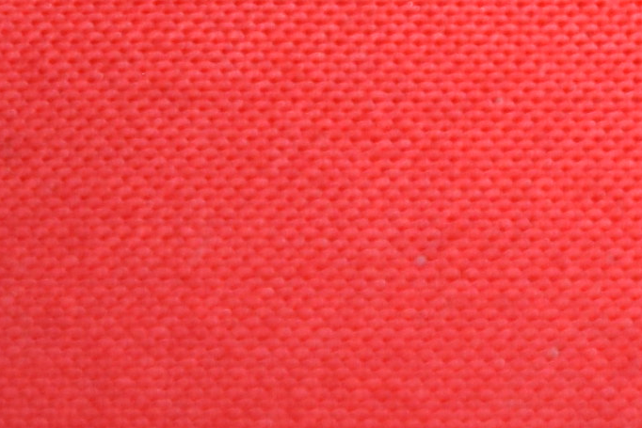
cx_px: 1324
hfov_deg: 7.6
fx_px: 4584
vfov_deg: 5.0
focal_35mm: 257
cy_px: -907
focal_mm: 26
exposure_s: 1/80
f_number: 4
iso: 500
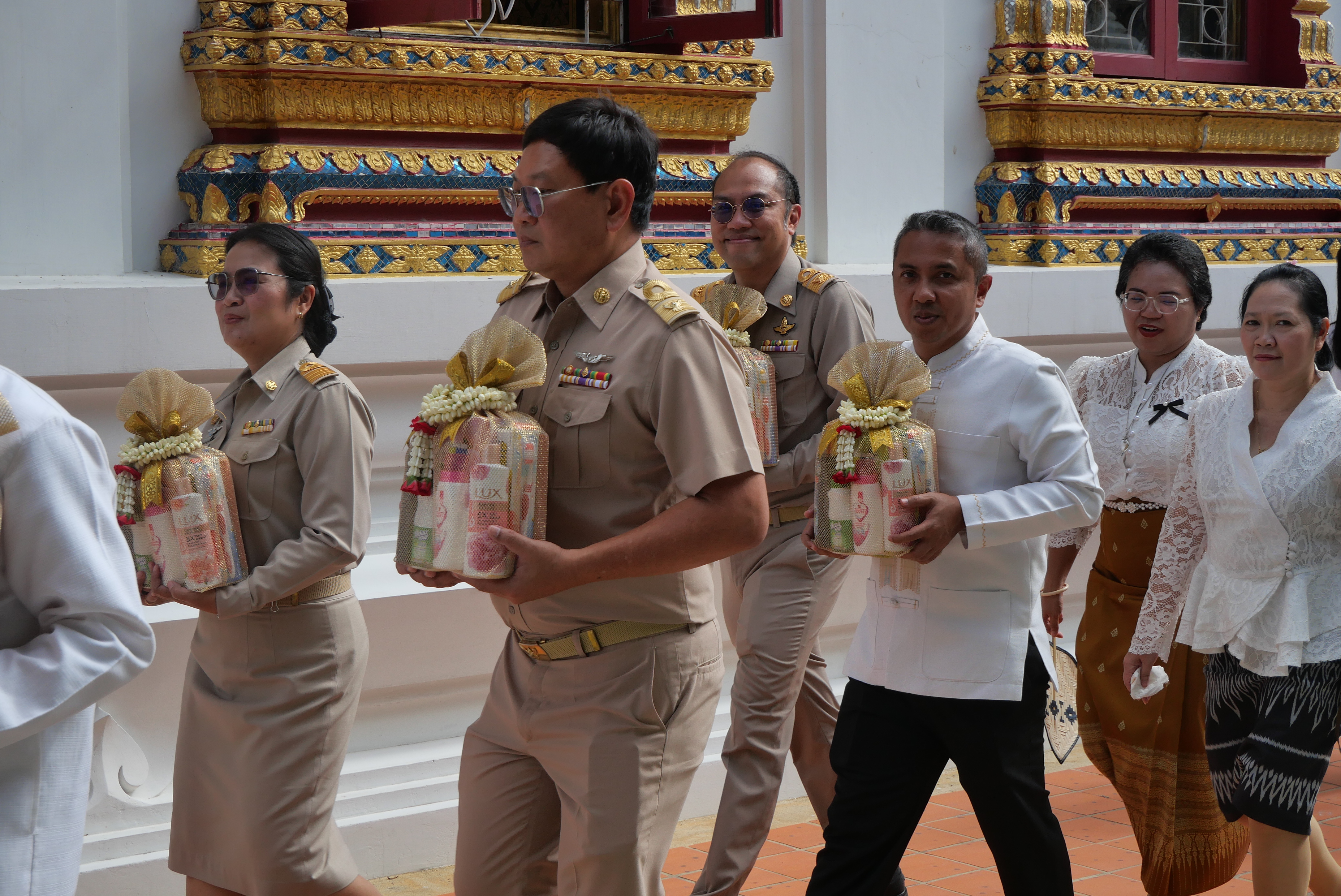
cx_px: 670
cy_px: 448
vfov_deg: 20.0
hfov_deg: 29.6
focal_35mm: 68
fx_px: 2534
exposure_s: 1/640
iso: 200
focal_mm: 33
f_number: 5.1
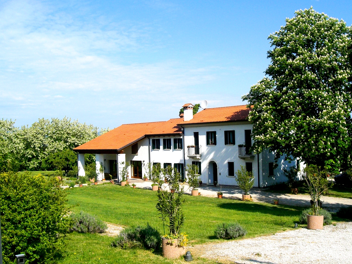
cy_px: 127
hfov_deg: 46.8
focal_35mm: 40
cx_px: 170
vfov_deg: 36.0
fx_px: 407
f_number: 4.4
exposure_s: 1/800
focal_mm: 6.3
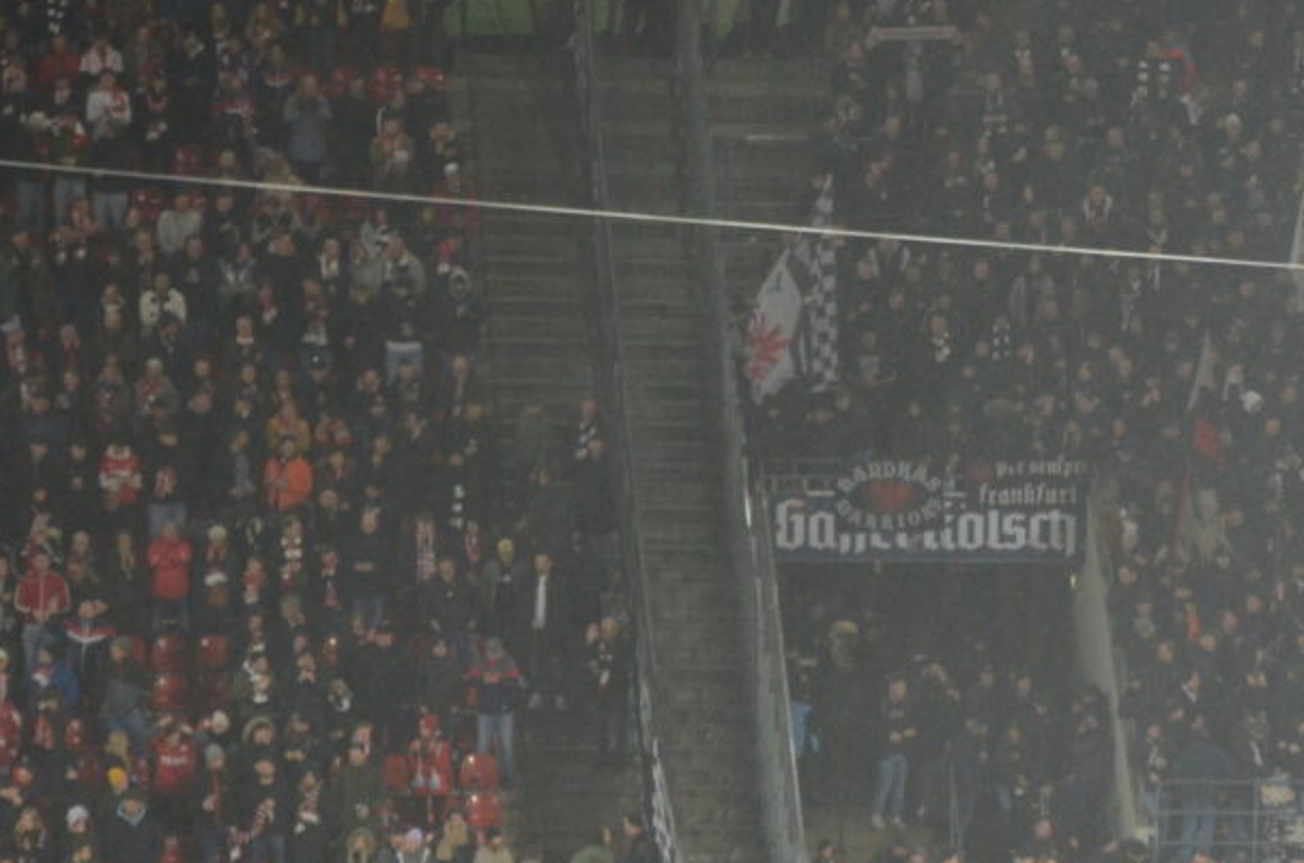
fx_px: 15012
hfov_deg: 5.0
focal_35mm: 415
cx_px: 1388
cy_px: 367
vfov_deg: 3.3
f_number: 5.6
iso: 1250
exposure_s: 1/125
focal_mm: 105
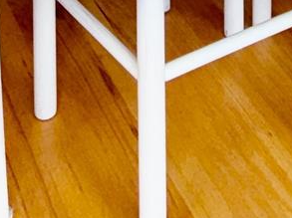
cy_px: -464
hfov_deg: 20.0
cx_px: 194
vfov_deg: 10.2
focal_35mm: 98
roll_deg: +1.8
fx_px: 826
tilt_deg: -2.8
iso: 32
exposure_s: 1/120
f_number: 2.2
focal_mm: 2.22
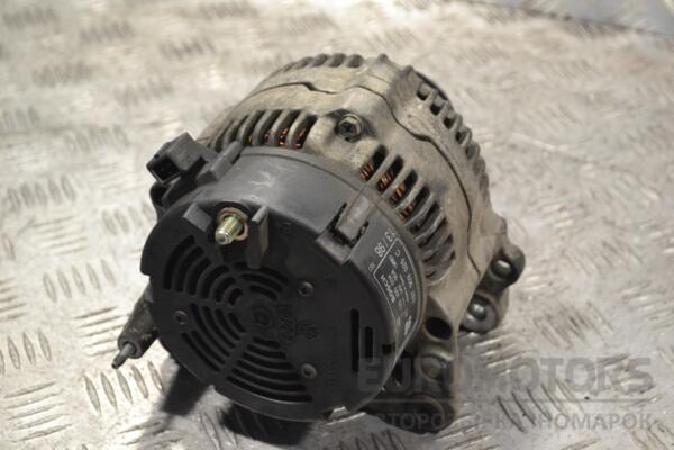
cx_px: 337
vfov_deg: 19.7
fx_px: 1292
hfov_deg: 29.2
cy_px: 225
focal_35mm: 69
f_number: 7.1
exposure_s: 1/200
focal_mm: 46
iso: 3200
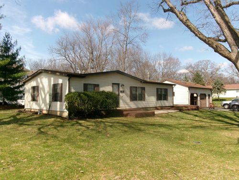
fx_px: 193
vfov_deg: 49.7
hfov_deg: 63.4
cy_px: 90
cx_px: 120
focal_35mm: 28
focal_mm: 5.1
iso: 100
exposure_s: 1/75
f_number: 10.8
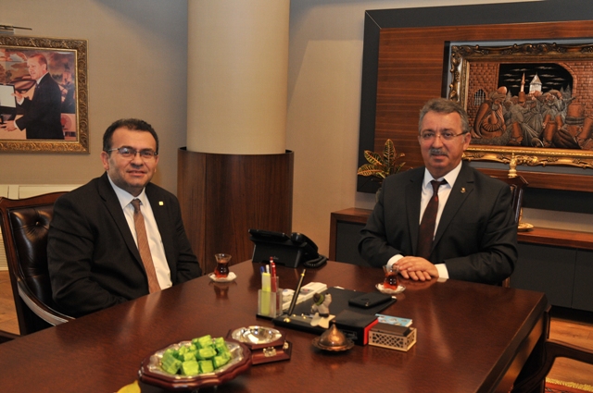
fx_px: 666
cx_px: 296
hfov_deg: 48.0
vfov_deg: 32.9
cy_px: 196
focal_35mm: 40
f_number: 4.5
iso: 640
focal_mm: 27
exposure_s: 1/80
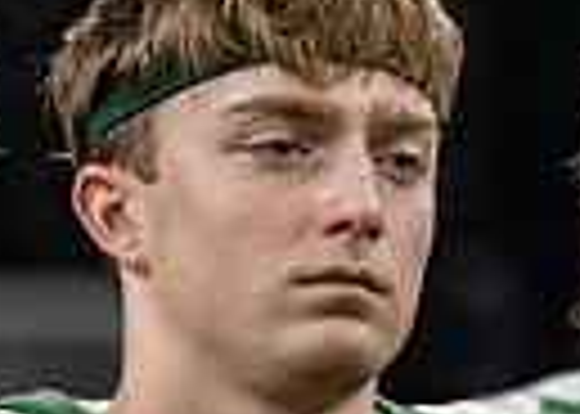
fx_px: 10537
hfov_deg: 3.1
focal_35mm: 640
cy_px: 612
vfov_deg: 2.2
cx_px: -387
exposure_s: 1/320
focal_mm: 131
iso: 1250
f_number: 2.8
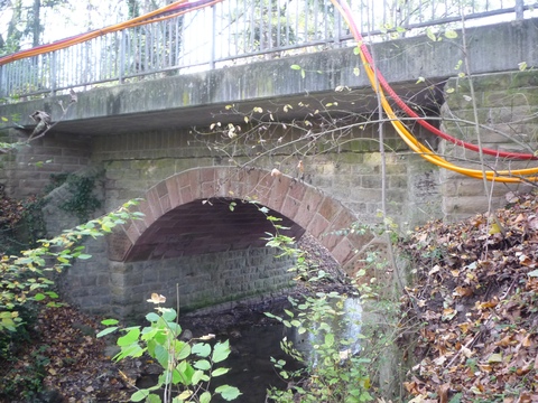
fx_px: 497
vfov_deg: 44.2
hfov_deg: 56.8
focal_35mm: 32
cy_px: 202
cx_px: 269
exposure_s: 1/30
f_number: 3.3
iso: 200
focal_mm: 5.2
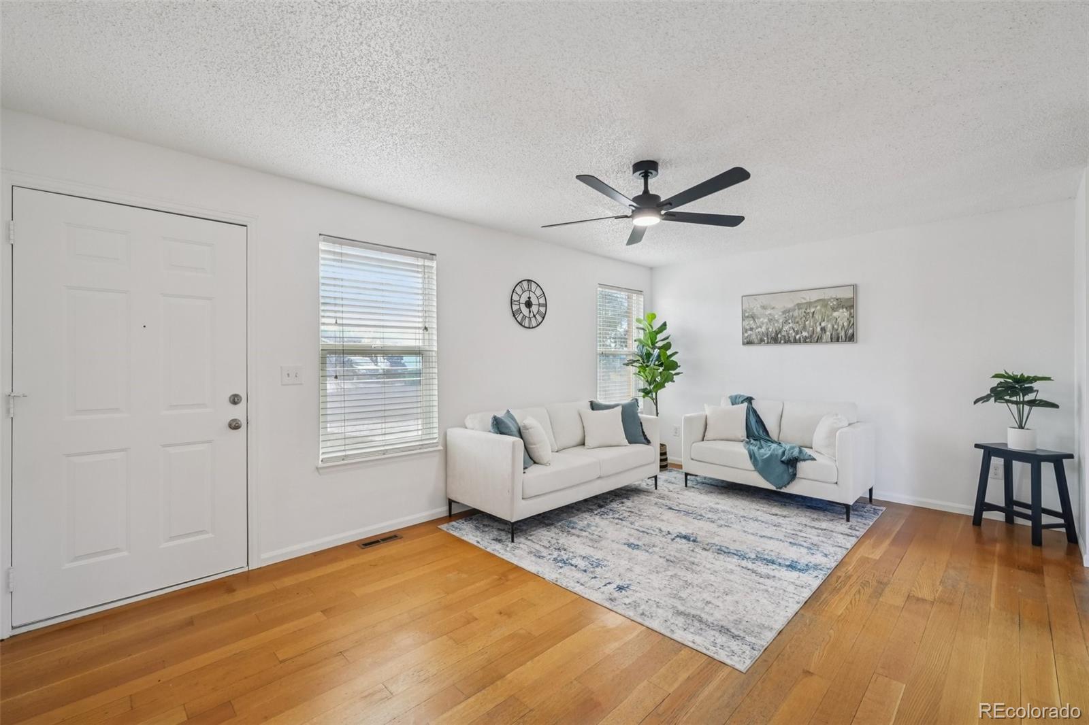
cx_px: 544
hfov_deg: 100.4
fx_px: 454
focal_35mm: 15
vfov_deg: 77.3
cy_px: 362
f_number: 8
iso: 800
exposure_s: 1/3.33
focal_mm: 10
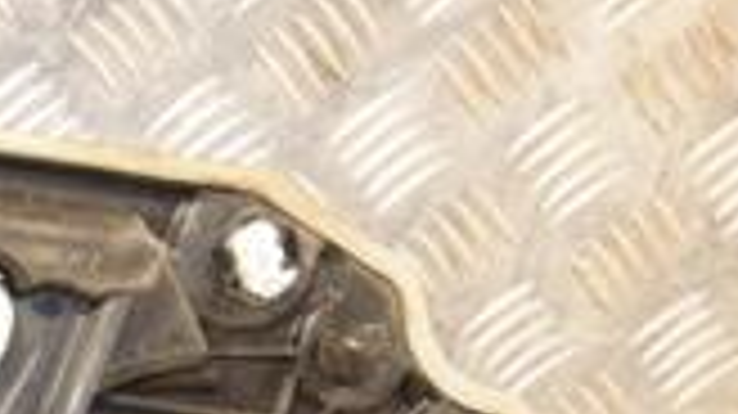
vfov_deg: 9.6
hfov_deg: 15.4
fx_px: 2365
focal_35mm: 121
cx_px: -562
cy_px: 711
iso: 800
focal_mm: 21
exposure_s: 1/100
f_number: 5
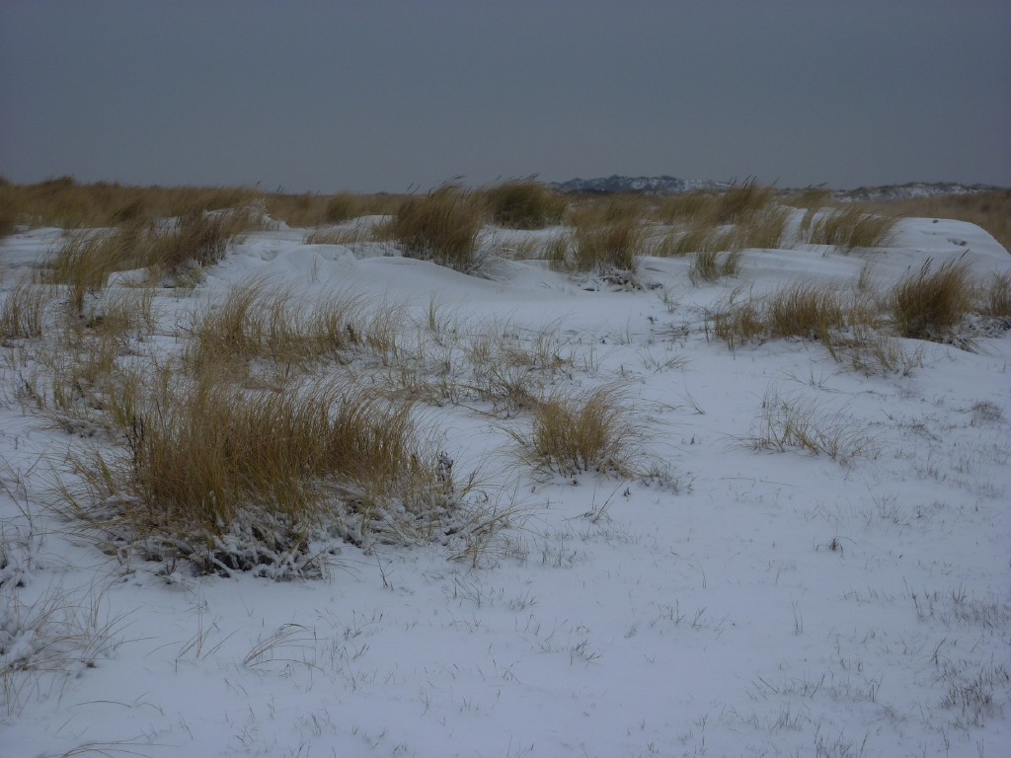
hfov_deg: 27.0
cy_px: 379
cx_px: 506
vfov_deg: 20.4
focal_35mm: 72
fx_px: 2103
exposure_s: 1/400
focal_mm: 11.9
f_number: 4.1
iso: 80
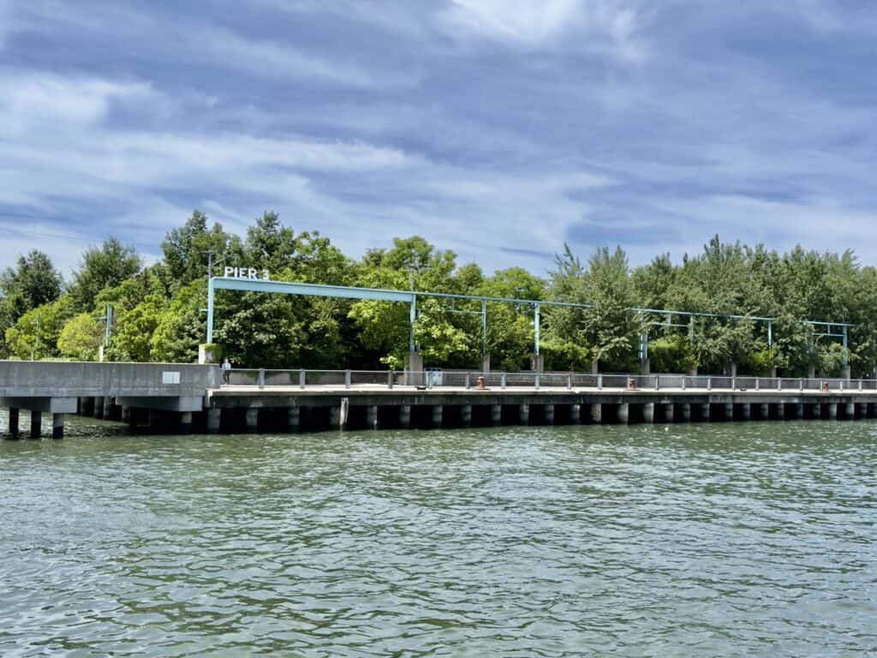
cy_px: 329
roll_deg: -1.6
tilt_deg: +2.0
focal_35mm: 40
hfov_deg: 46.8
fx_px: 1013
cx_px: 438
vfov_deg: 36.0
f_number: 1.78
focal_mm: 6.76
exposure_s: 1/4545
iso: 64
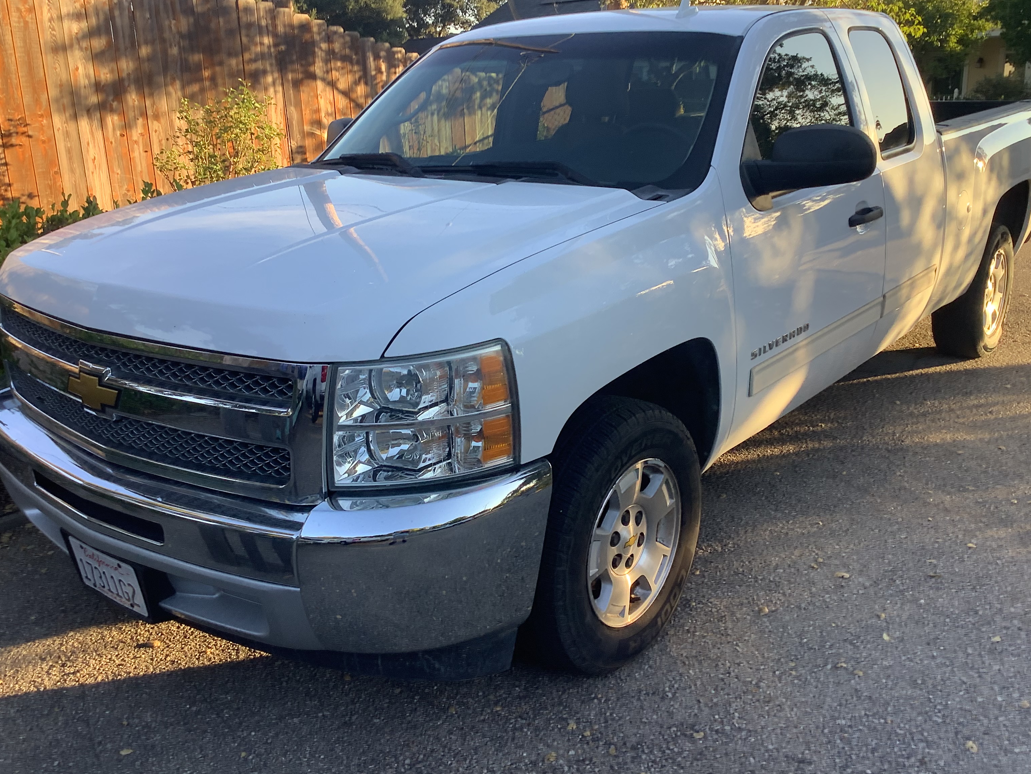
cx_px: 514
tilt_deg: -21.2
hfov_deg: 55.3
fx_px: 983
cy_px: 366
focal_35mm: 33
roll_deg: -0.2
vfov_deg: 42.9
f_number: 2.4
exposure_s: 1/120
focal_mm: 3.3
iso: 25
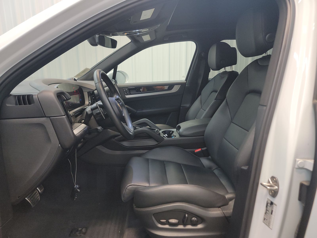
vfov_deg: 56.8
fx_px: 220
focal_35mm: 24
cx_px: 158
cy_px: 119
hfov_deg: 71.6
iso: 406
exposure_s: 1/59
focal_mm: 6.7
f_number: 1.8
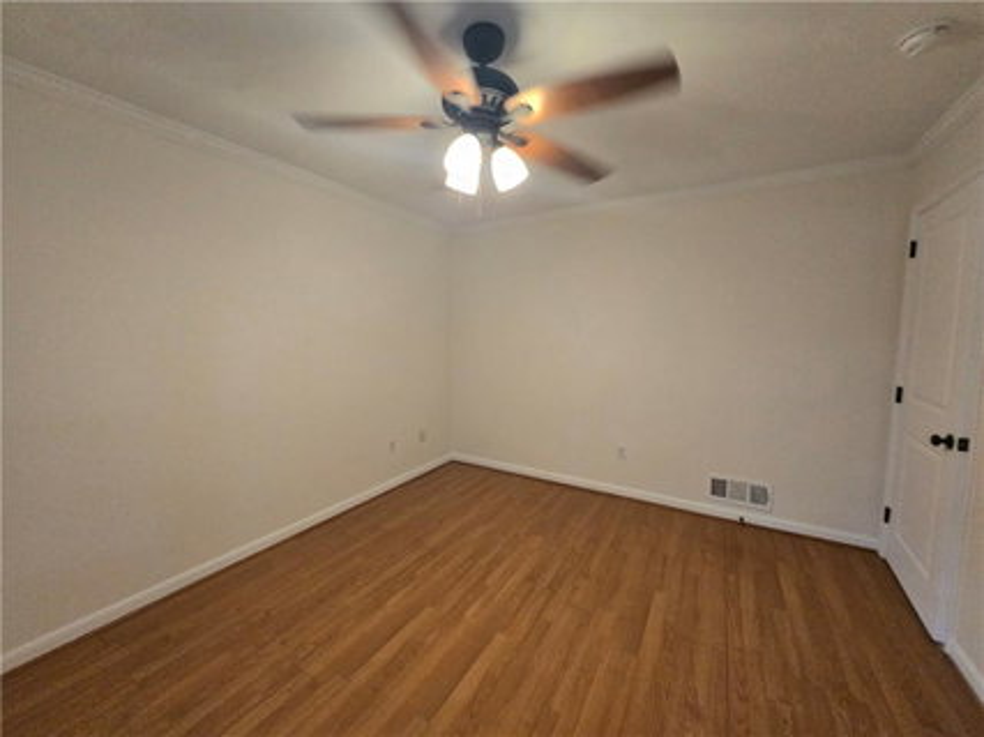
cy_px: 368
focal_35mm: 13
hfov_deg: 106.2
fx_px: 369
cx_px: 492
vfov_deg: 89.9
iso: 250
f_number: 2.2
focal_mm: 1.7
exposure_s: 1/60
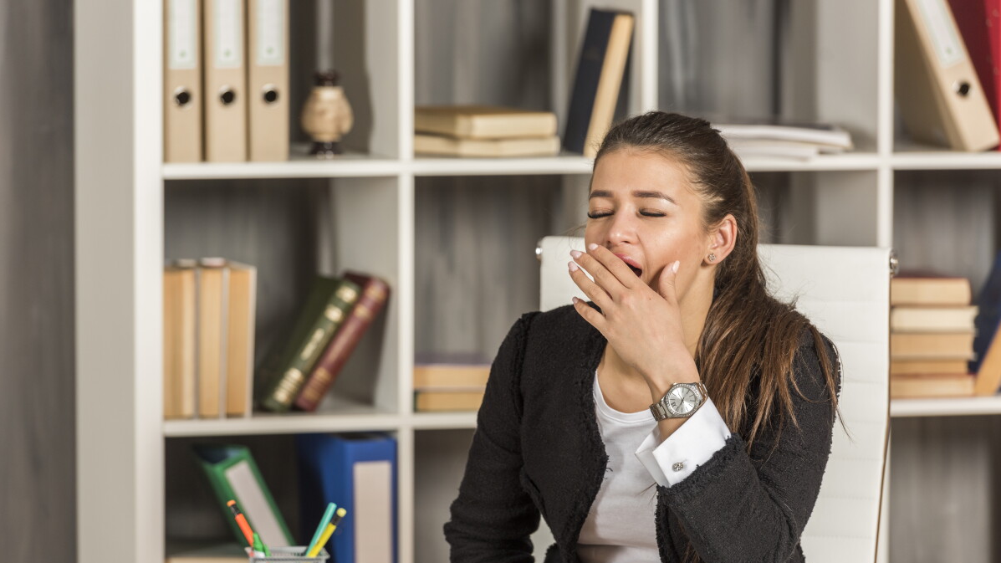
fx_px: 5573
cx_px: 500
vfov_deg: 5.8
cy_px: 321
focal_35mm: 210
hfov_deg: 10.3
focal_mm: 200
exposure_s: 1/160
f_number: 4.5
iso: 320
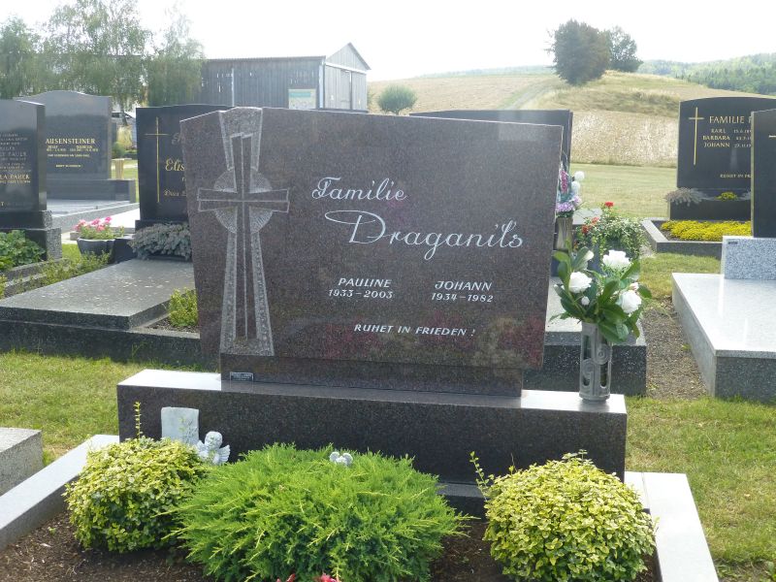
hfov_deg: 45.8
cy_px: 291
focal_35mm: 41
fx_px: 919
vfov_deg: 35.1
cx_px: 388
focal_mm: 7.4
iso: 200
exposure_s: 1/250
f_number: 3.9
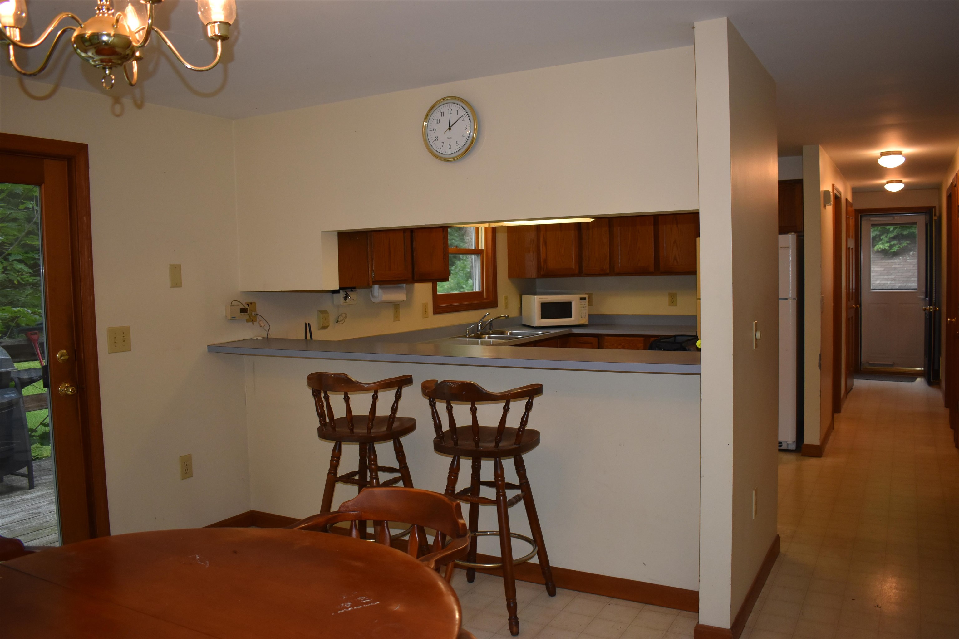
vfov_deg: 47.9
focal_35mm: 27
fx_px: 719
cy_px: 320
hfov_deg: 67.4
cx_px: 480
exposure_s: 1/125
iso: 800
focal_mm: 18
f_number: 3.5
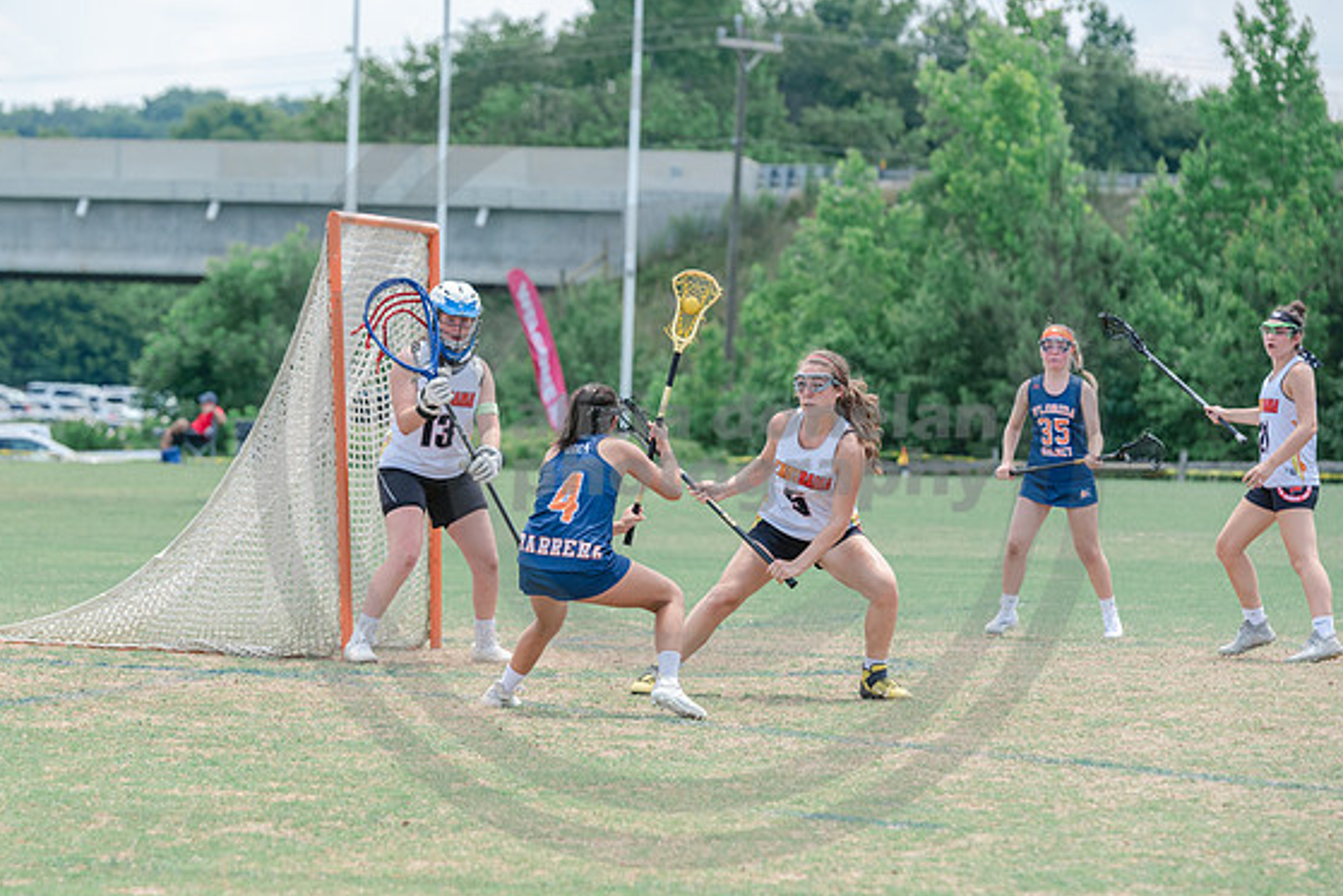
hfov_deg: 9.8
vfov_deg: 6.6
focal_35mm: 209
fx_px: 7798
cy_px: 529
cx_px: 551
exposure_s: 1/1600
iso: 400
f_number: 5
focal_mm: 170
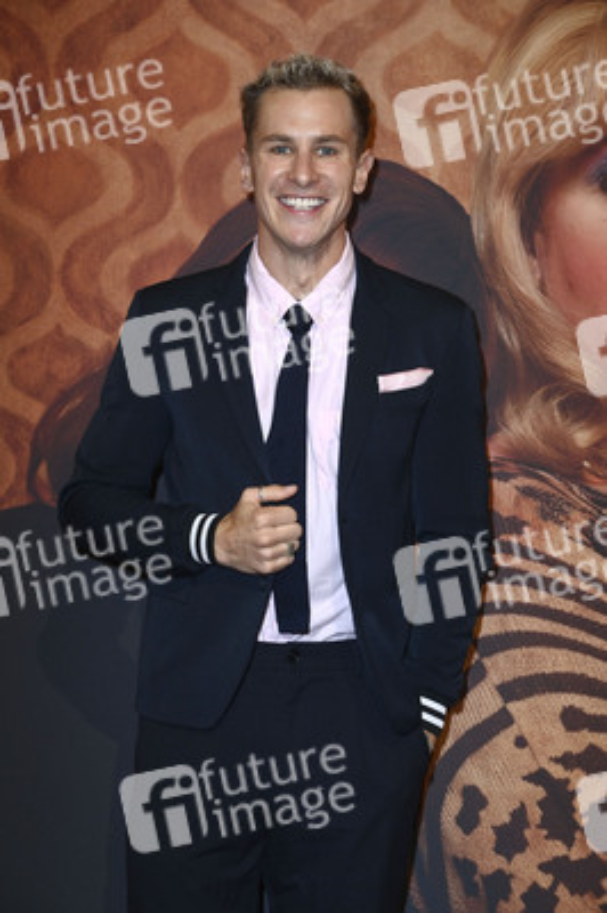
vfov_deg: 24.8
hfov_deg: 16.6
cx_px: 304
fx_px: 2077
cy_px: 456
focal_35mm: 82
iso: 1250
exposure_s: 1/250
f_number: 5.6
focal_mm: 82
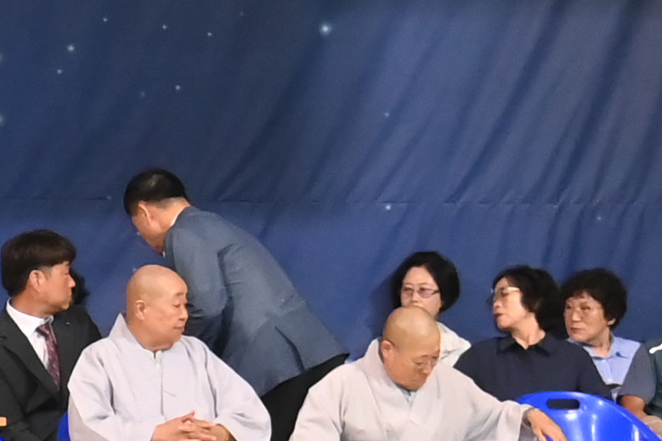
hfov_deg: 7.8
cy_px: 517
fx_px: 4467
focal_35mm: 243
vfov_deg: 5.6
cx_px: -971
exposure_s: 1/250
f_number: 6.3
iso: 5000
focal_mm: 34
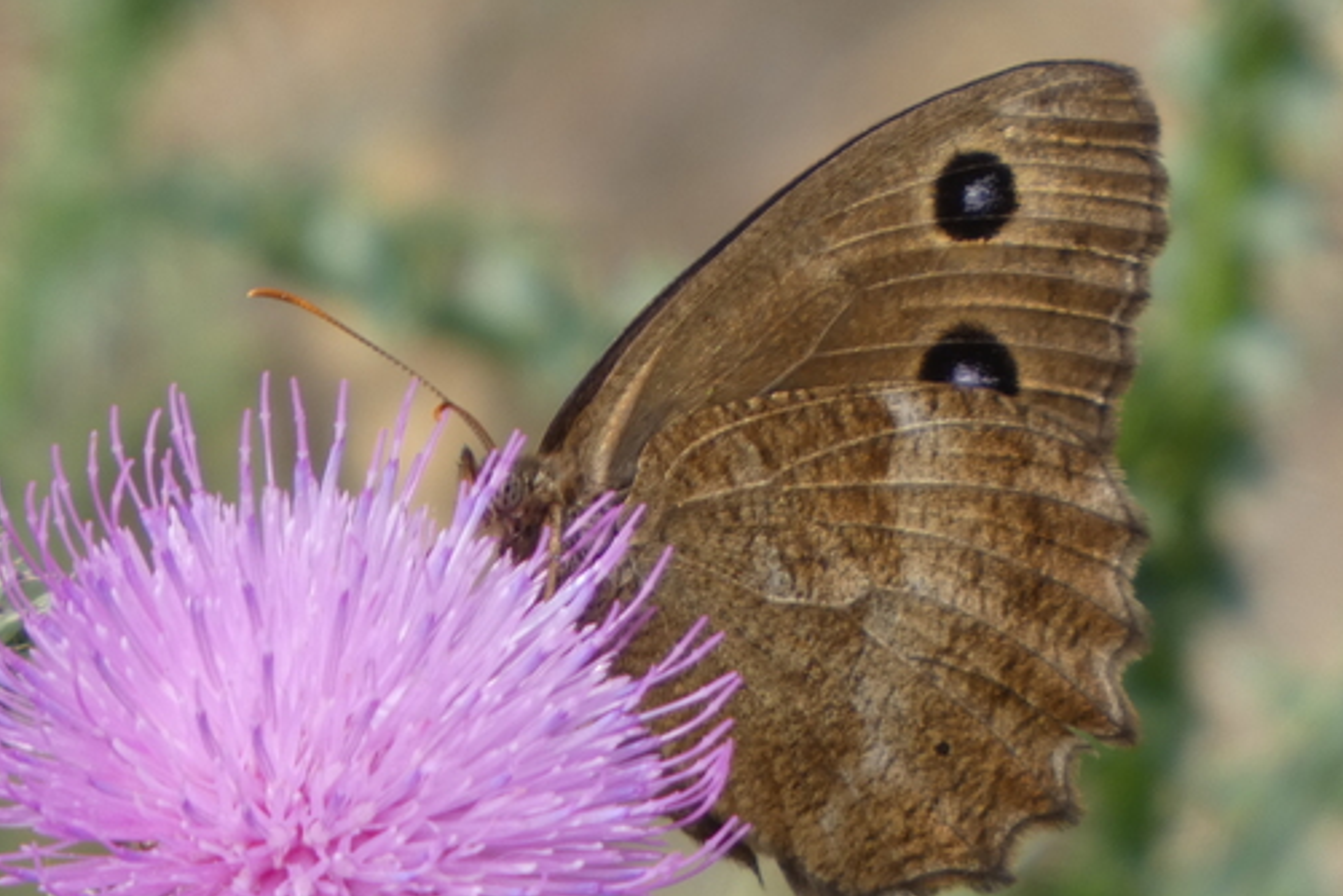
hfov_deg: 1.0
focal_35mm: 2120
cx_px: 594
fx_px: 79082
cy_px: 480
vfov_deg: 0.6
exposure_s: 1/400
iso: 80
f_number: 5.9
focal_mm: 214.2
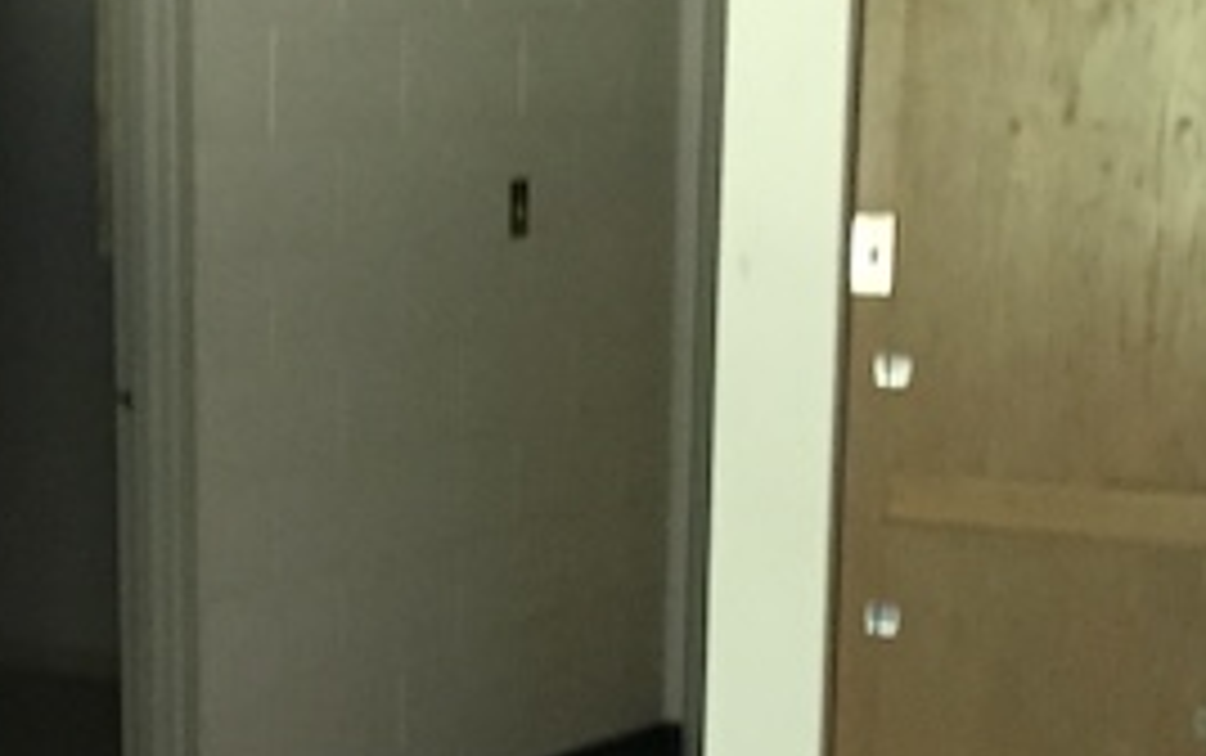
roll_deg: -1.0
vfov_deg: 12.9
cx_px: 148
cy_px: 891
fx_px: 3257
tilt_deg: -14.5
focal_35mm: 99
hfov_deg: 20.6
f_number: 2.2
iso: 250
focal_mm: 4.15
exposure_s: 1/15
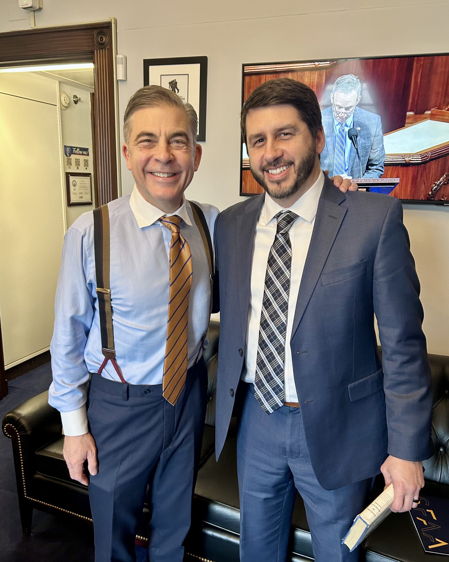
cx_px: 221
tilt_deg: -13.5
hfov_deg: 51.5
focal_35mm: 28
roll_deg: -1.9
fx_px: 465
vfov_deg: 62.2
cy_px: 291
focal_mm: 5.7
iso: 200
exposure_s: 1/60
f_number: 1.5
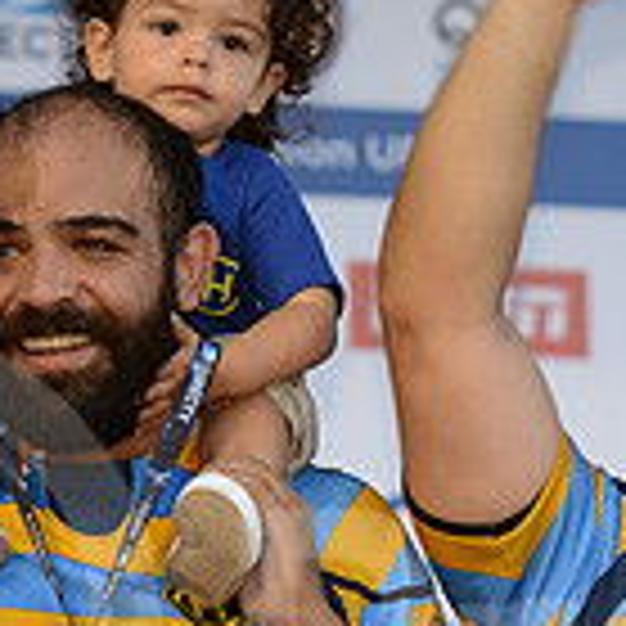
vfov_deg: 3.7
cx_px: 603
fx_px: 9800
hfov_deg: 3.7
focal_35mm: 479
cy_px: 642
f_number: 2.8
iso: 400
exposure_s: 1/160
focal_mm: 135
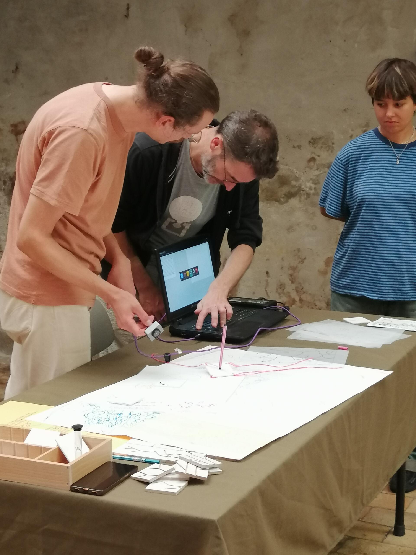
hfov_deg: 22.6
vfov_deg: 29.8
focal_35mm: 65
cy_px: 278
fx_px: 1042
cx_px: 208
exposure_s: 1/33.3
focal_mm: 3.95
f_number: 1.8
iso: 250
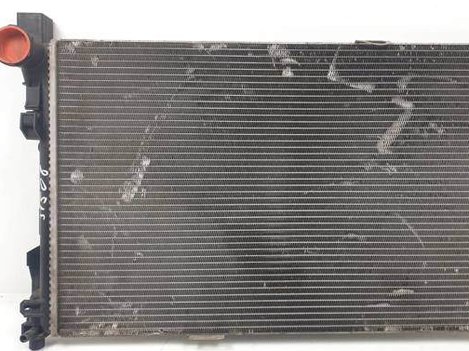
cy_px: 181
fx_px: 447
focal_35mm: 33
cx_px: 288
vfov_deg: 42.9
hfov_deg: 54.9
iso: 50
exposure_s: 1/156
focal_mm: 4.3
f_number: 2.4
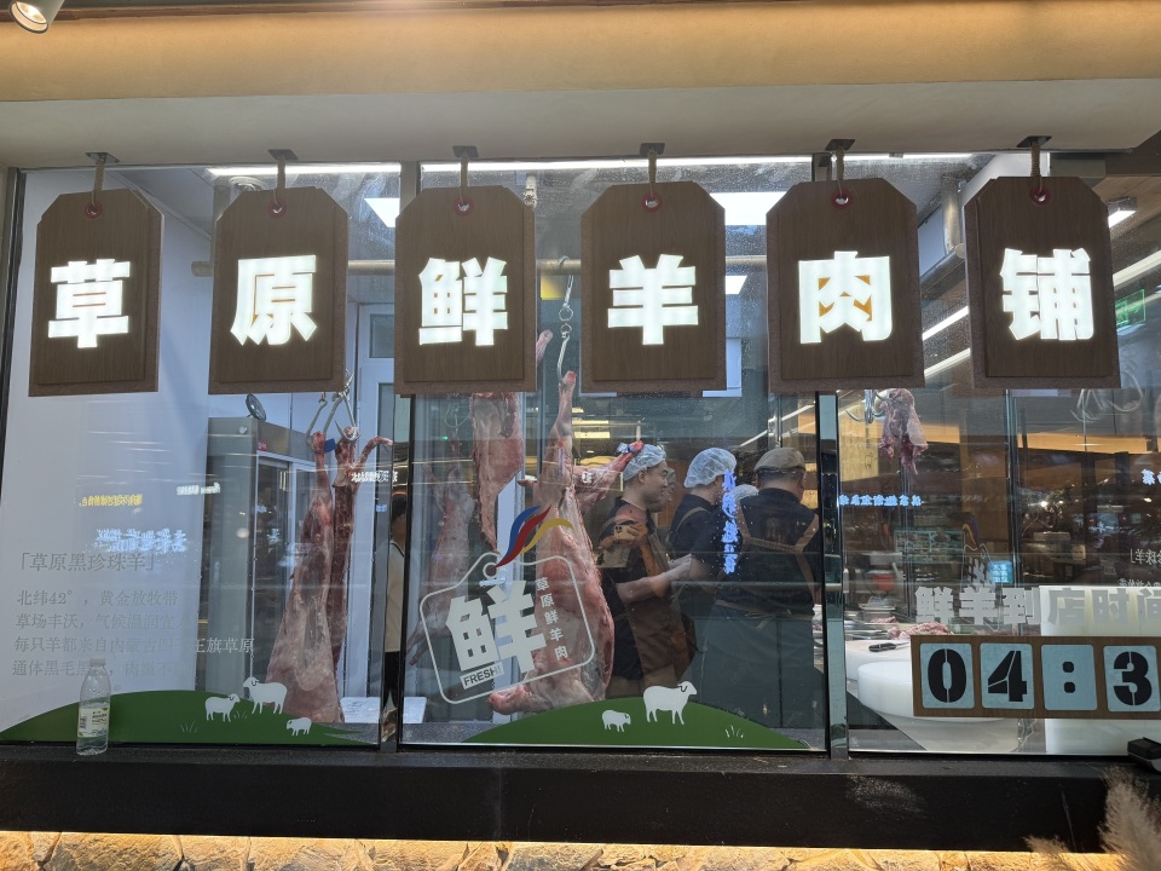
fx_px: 805
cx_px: 580
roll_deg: +0.7
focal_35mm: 24
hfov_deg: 71.6
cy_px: 436
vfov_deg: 56.8
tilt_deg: +6.3
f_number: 1.78
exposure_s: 1/100
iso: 50
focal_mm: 6.76
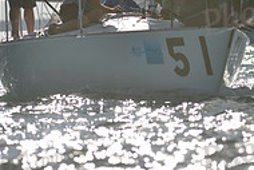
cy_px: -49
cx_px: 134
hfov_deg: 3.4
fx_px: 4307
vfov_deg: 2.3
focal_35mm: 610
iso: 200
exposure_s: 1/6400
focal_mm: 200
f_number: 4
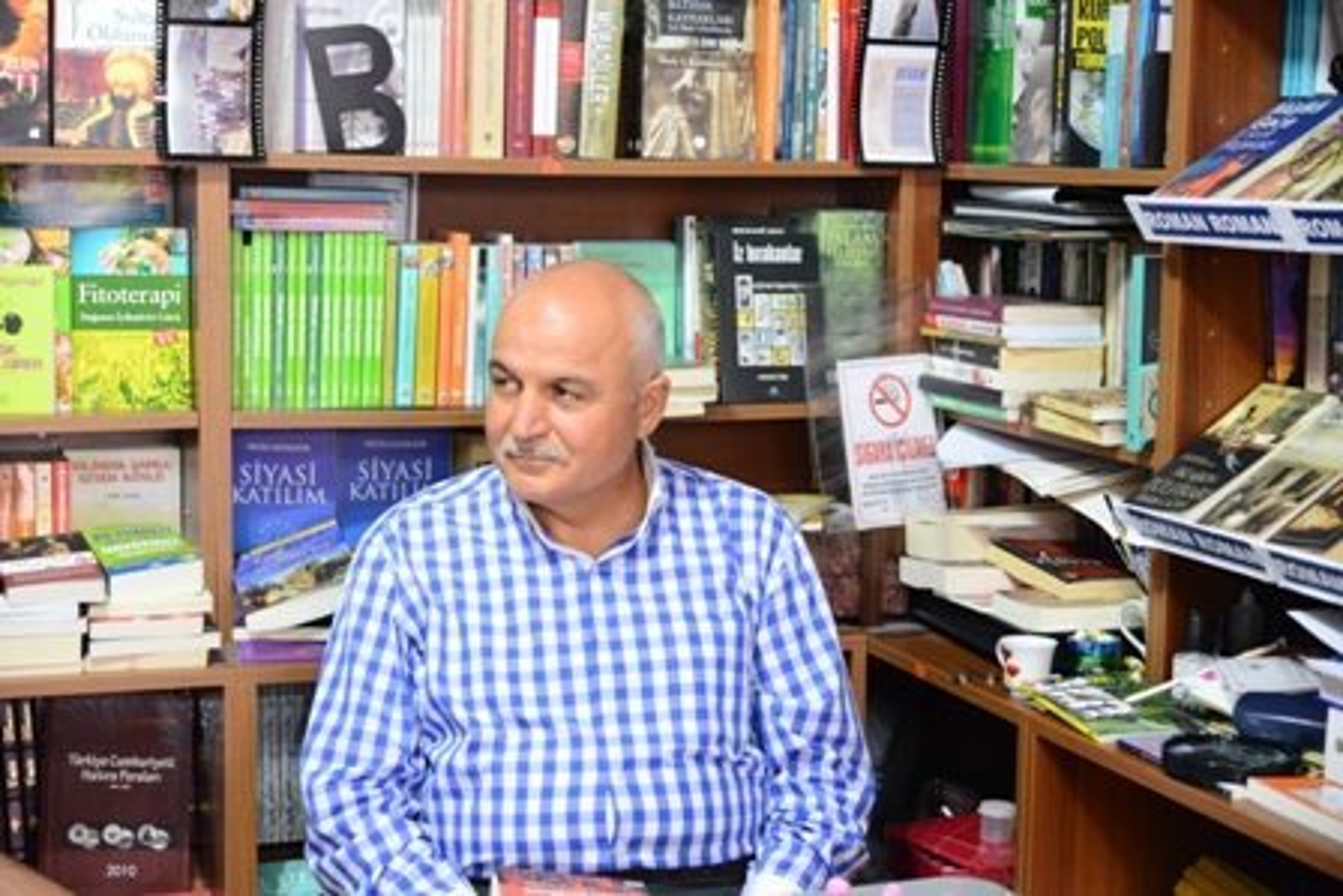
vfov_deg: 20.9
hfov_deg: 30.9
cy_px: 448
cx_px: 672
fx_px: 2426
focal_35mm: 65
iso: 3600
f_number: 4
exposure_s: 1/40
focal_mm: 65
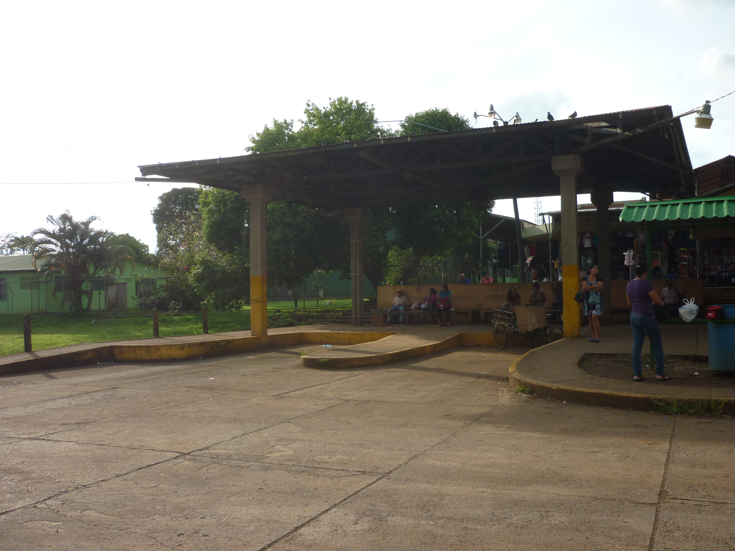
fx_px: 701
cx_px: 368
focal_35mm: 33
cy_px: 276
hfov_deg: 55.4
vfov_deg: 42.9
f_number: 2.8
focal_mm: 5.5
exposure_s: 1/800
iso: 80
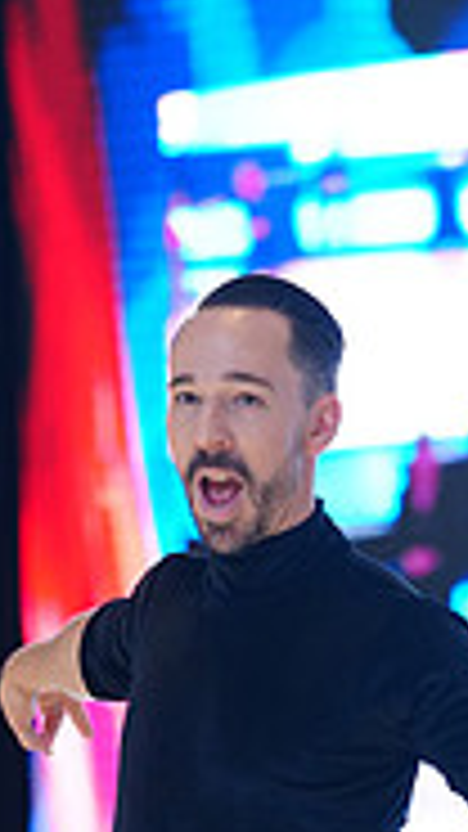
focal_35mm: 378
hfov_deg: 3.2
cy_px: 1192
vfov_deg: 5.7
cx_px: 565
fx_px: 8343
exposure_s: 1/400
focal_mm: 115
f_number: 2.8
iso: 2000
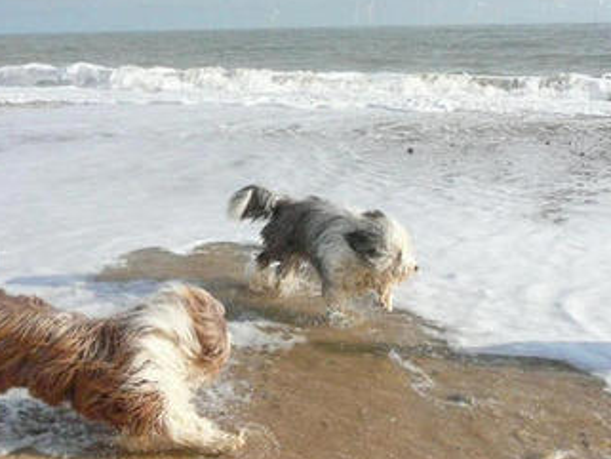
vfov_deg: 26.8
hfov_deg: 35.5
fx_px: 953
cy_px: 133
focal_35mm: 54
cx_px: 295
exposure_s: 1/2000
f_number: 5
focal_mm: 5.2
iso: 400
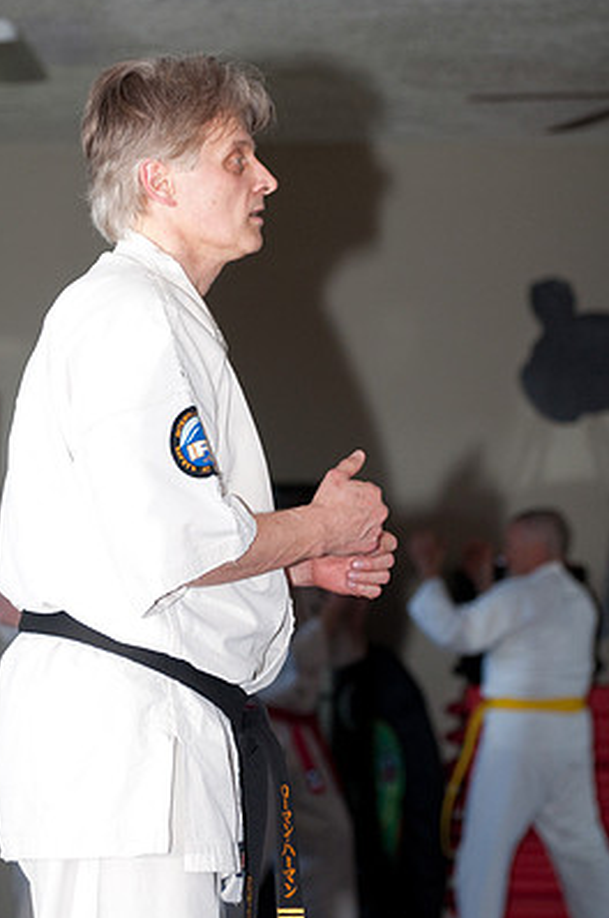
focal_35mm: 190
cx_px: 271
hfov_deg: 7.2
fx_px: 4838
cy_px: 434
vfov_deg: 10.8
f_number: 4.8
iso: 800
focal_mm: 112
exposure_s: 1/200
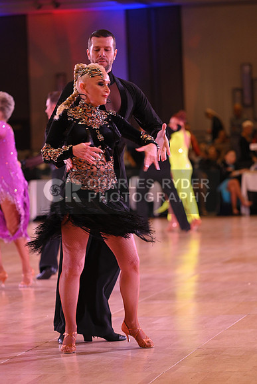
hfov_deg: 9.5
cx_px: 128
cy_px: 192
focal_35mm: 145
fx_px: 1552
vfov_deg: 14.2
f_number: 4.5
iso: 1600
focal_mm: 145
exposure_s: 1/200
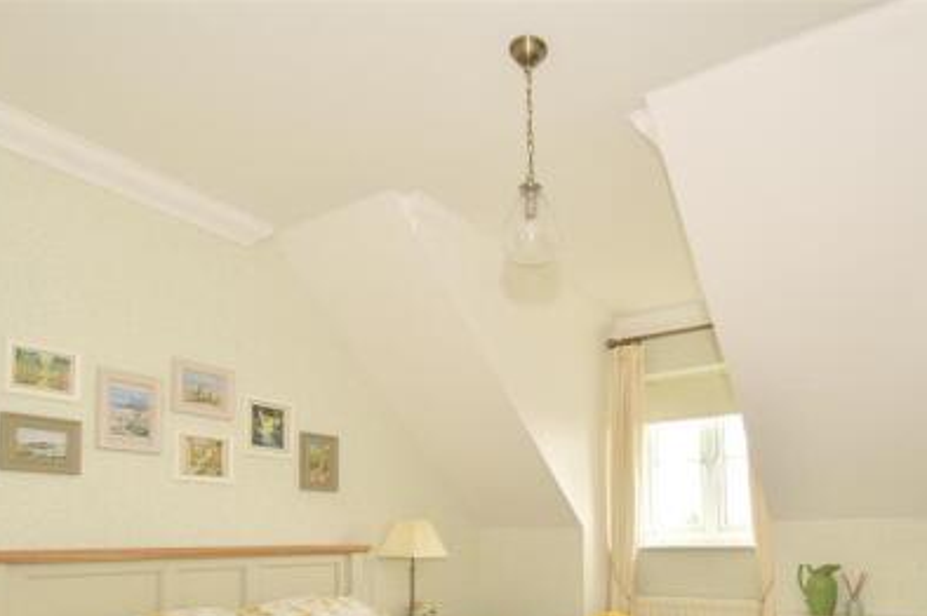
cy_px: 511
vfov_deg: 47.8
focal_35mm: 25
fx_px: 643
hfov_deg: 71.3
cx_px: 518
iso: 500
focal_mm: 10
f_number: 4.5
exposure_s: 1/60
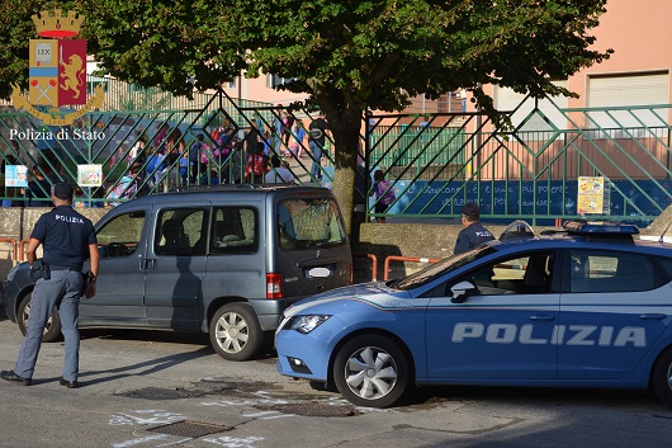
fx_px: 1260
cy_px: 224
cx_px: 336
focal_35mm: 68
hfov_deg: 29.9
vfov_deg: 20.1
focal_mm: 45
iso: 180
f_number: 8
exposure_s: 1/250
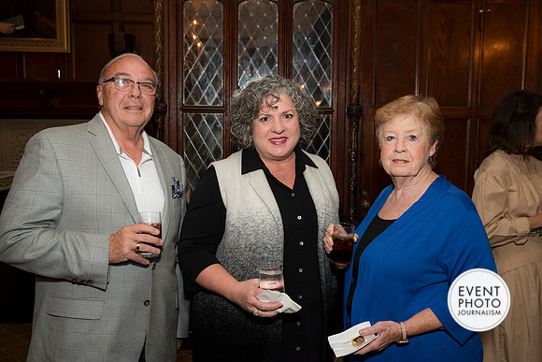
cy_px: 181
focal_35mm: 35
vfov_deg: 37.9
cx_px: 271
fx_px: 527
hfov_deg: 54.4
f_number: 5.6
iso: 800
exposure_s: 1/125
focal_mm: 35
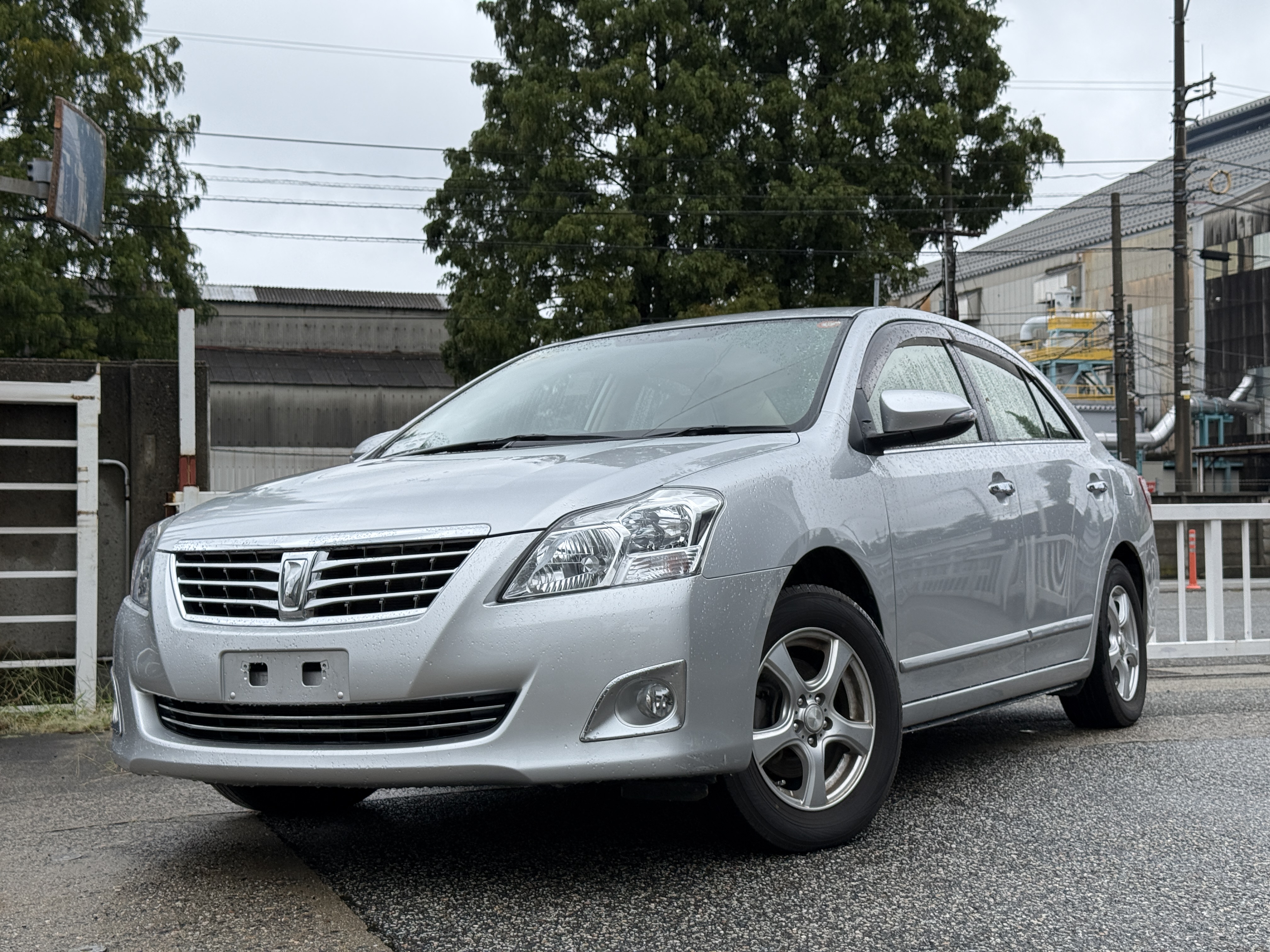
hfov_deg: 39.7
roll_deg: +1.7
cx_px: 635
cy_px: 476
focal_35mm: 48
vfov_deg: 30.3
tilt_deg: +2.4
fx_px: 1761
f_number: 1.78
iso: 64
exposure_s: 1/1608
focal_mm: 6.76
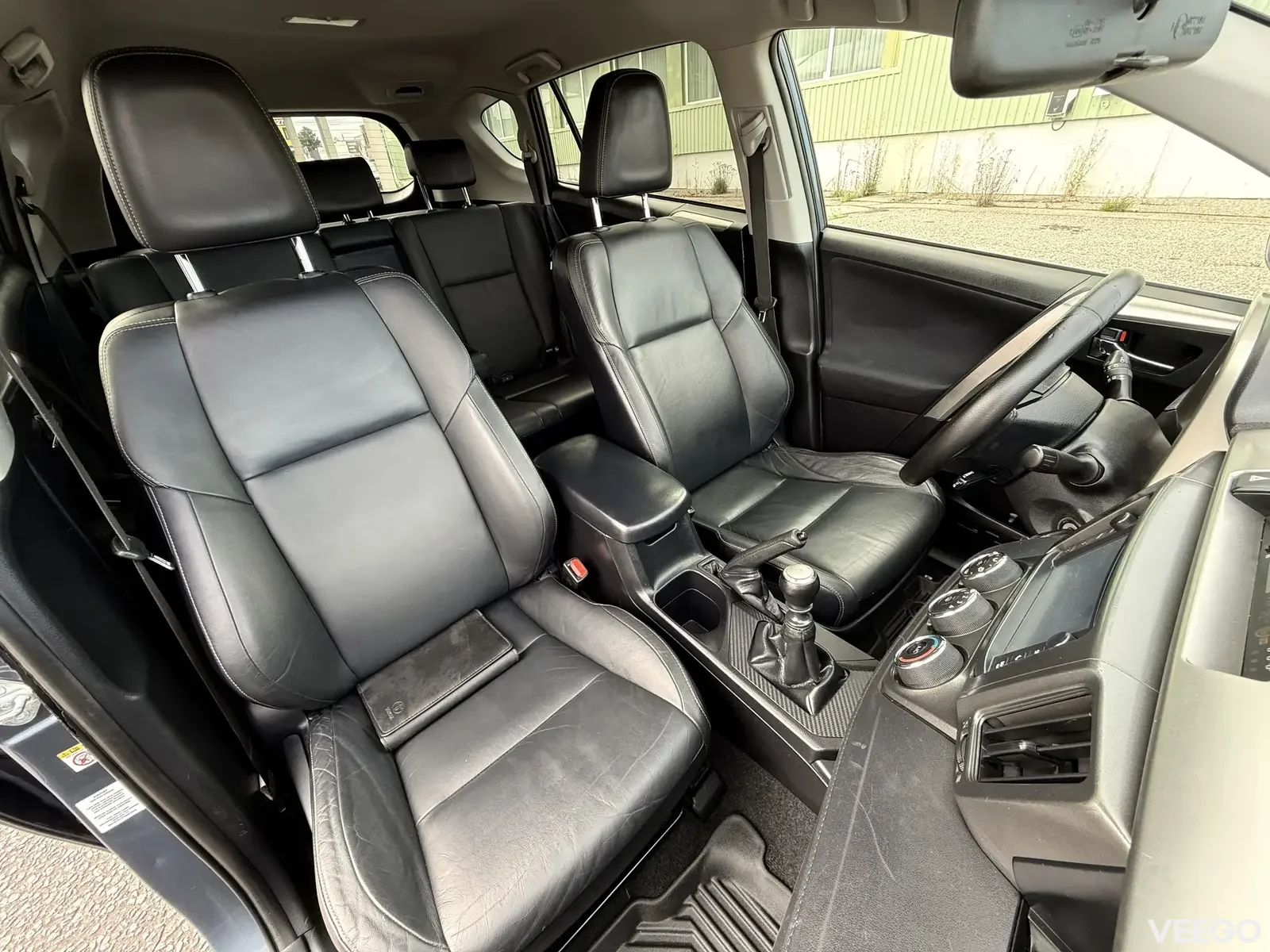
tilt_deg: -31.7
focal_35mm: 14
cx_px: 635
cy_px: 476
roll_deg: +4.9
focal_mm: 2.22
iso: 200
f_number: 2.2
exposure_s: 1/99
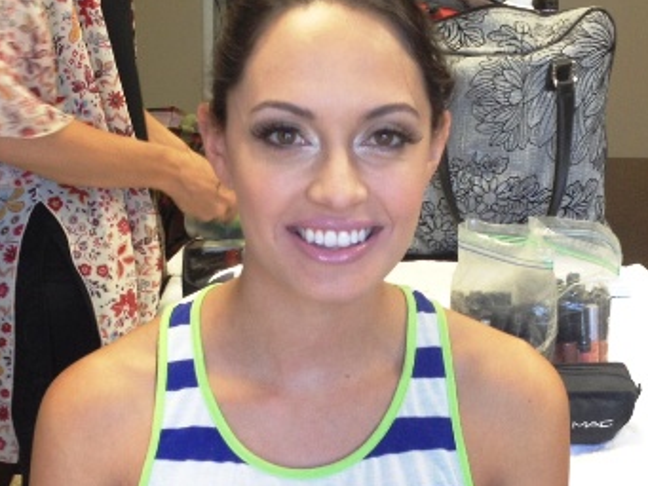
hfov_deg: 23.8
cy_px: 334
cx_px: 361
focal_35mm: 82
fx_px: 1536
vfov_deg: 17.9
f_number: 2.4
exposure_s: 1/20
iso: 64
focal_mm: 4.28
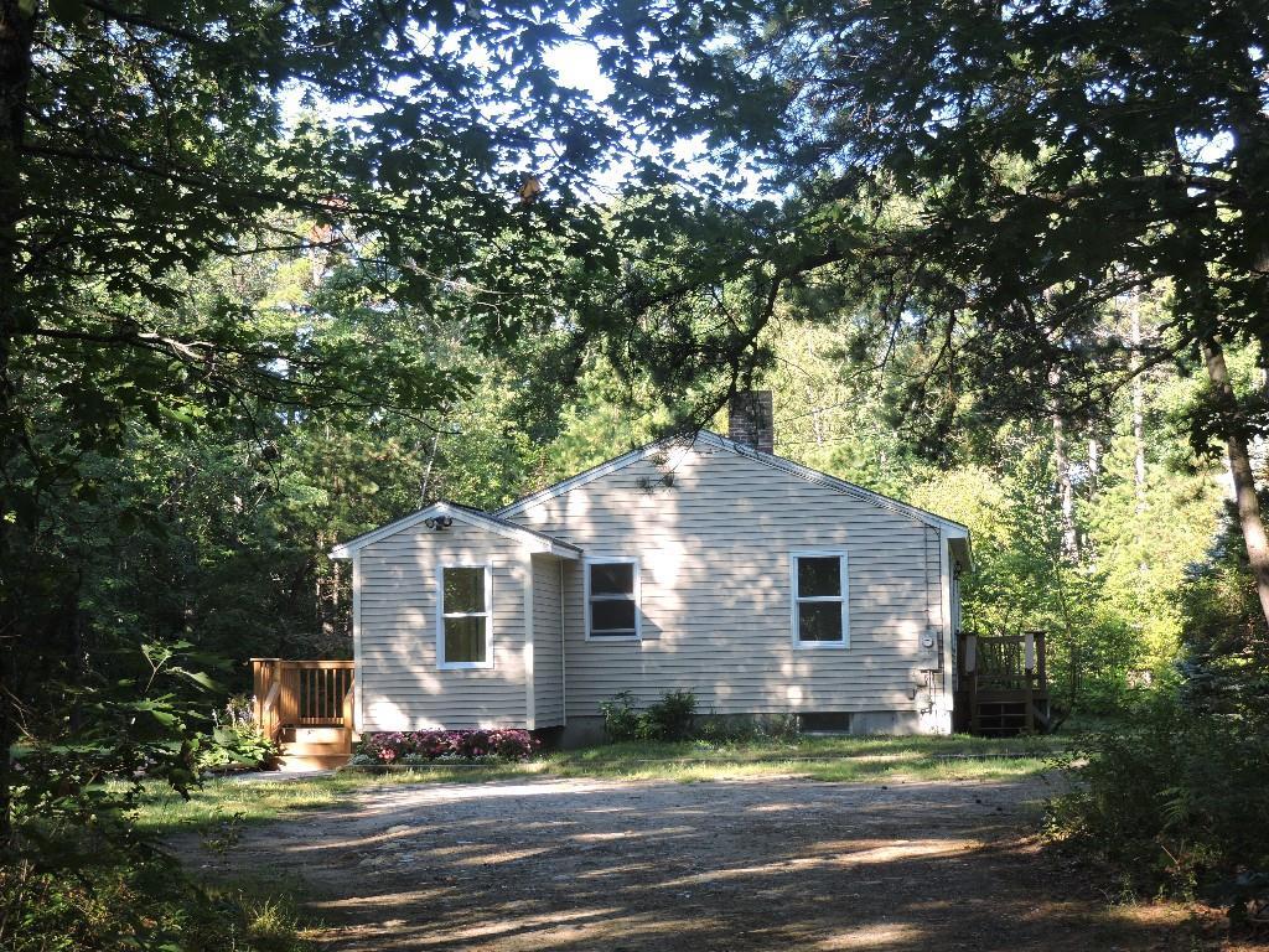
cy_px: 476
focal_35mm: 70
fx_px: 2566
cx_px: 634
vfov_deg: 21.0
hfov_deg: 27.8
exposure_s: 1/80
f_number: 3.9
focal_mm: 12.5
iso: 100
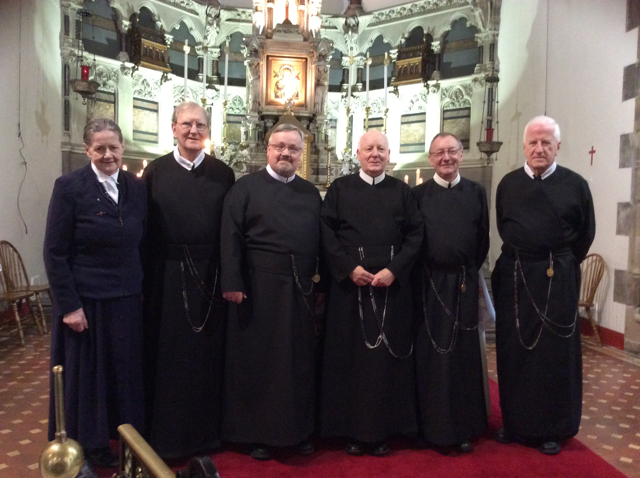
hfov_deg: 55.4
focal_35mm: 33
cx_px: 320
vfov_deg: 42.8
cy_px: 239
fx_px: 609
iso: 320
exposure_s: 1/15
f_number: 2.4
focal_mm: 3.3
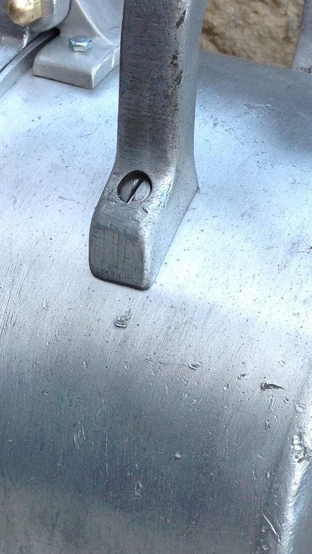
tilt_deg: -33.0
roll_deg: -6.9
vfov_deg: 23.1
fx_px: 1339
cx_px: 178
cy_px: 430
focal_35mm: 91
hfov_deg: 13.3
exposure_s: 1/60
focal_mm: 4.28
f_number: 2.4
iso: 64
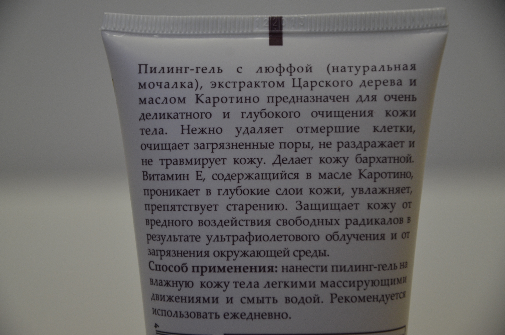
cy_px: 168
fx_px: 2205
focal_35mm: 158
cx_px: 252
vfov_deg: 8.7
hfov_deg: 13.1
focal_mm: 105
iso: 450
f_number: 5.6
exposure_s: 1/60
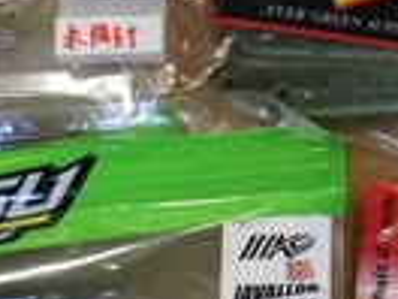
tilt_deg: -72.6
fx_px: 1621
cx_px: 510
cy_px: -112
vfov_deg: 10.3
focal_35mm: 141
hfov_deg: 13.5
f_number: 2.4
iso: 32
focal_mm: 3.3
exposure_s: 1/30
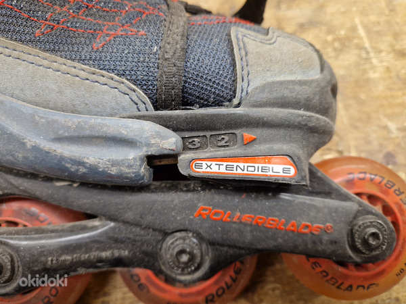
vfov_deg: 58.9
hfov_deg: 73.9
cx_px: 203
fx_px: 270
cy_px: 152
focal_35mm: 23
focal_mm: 5.4
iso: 80
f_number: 1.8
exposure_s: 1/100
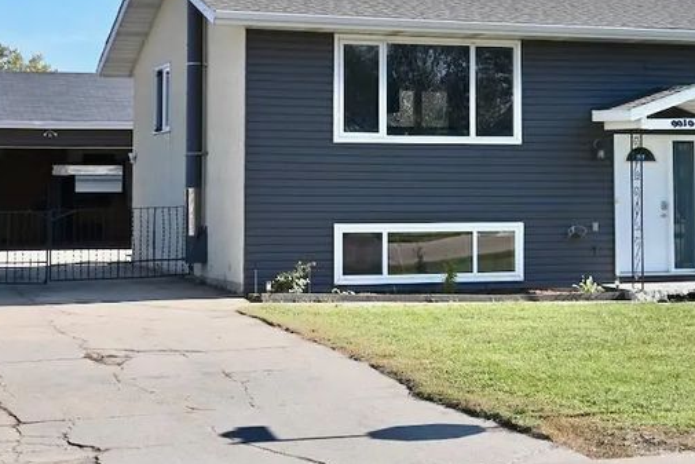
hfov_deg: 26.3
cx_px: 403
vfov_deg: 17.6
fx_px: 1487
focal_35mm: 77
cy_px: 80
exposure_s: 1/200
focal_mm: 38
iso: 100
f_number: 7.1
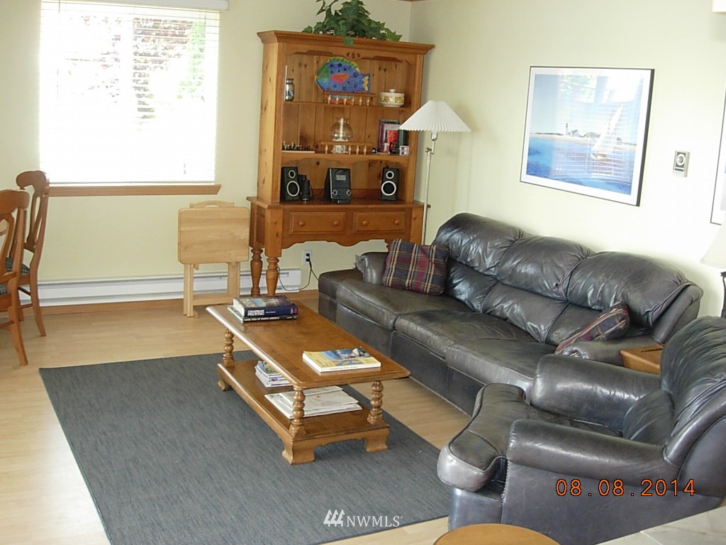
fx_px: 797
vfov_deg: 37.7
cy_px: 272
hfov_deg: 49.0
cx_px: 363
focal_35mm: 38
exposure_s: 1/32
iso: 200
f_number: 2.8
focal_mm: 7.8
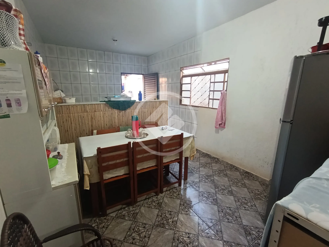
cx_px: 164
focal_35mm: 16
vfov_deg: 78.1
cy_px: 124
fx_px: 152
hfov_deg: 94.5
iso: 640
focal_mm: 1.65
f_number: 2.2
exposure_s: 1/30
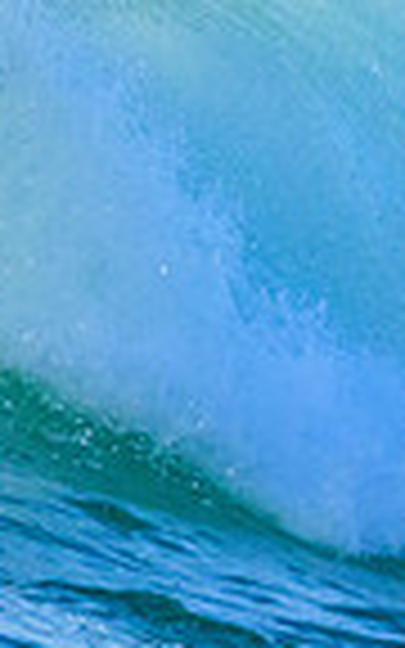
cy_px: 370
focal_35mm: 3944
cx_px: 1120
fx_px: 69651
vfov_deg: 0.5
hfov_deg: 0.3
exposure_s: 1/2000
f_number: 11
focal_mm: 800
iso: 2000
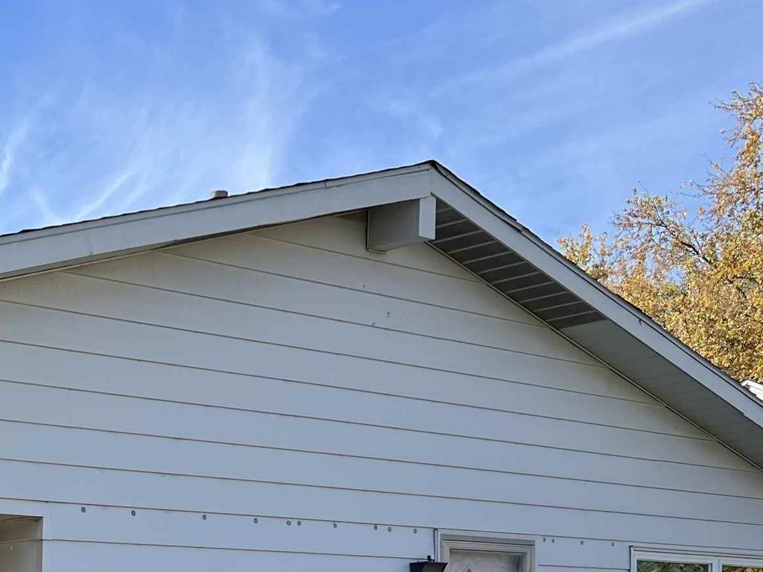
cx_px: -14
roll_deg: -0.6
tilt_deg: -2.3
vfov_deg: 20.3
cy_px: 673
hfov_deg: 26.9
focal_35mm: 68
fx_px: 1499
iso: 50
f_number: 1.5
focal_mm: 5.7
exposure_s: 1/2457
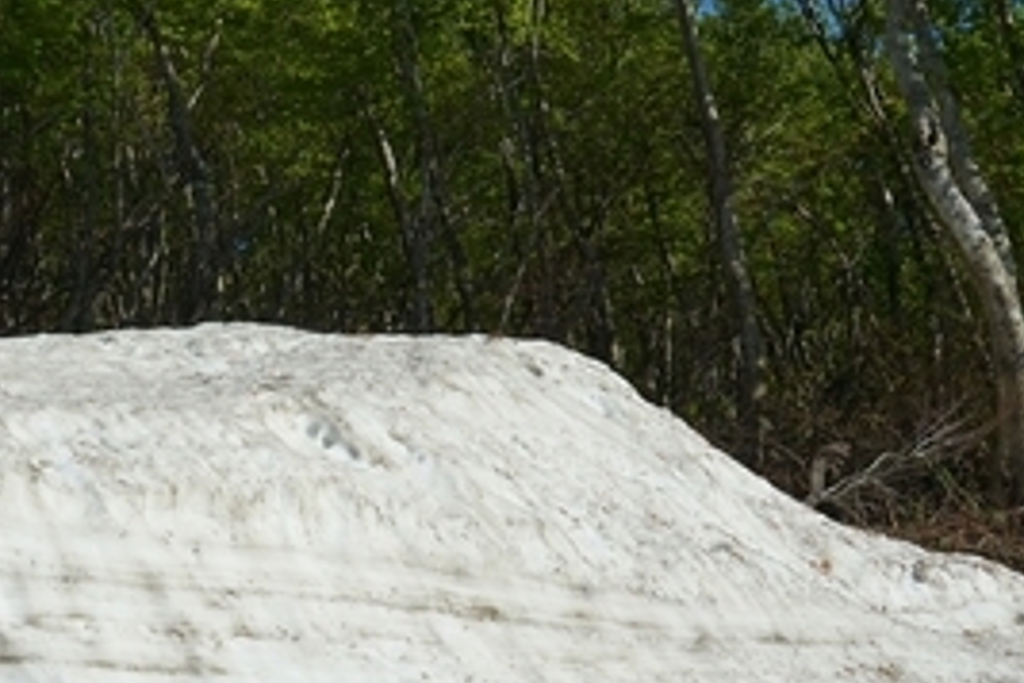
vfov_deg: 18.9
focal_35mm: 72
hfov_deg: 27.5
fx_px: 2048
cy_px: 357
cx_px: 207
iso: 100
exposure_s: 1/350
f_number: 8
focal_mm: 24
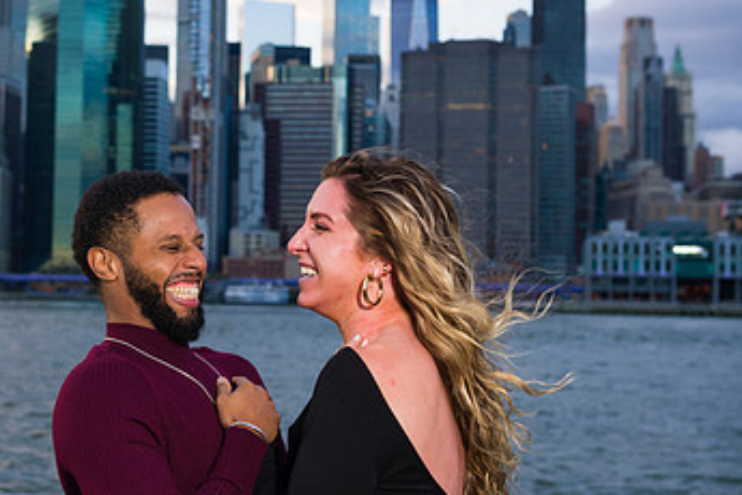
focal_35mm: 74
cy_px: 223
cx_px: 200
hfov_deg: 27.0
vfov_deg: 18.4
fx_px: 1525
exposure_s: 1/200
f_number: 4
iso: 250
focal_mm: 44
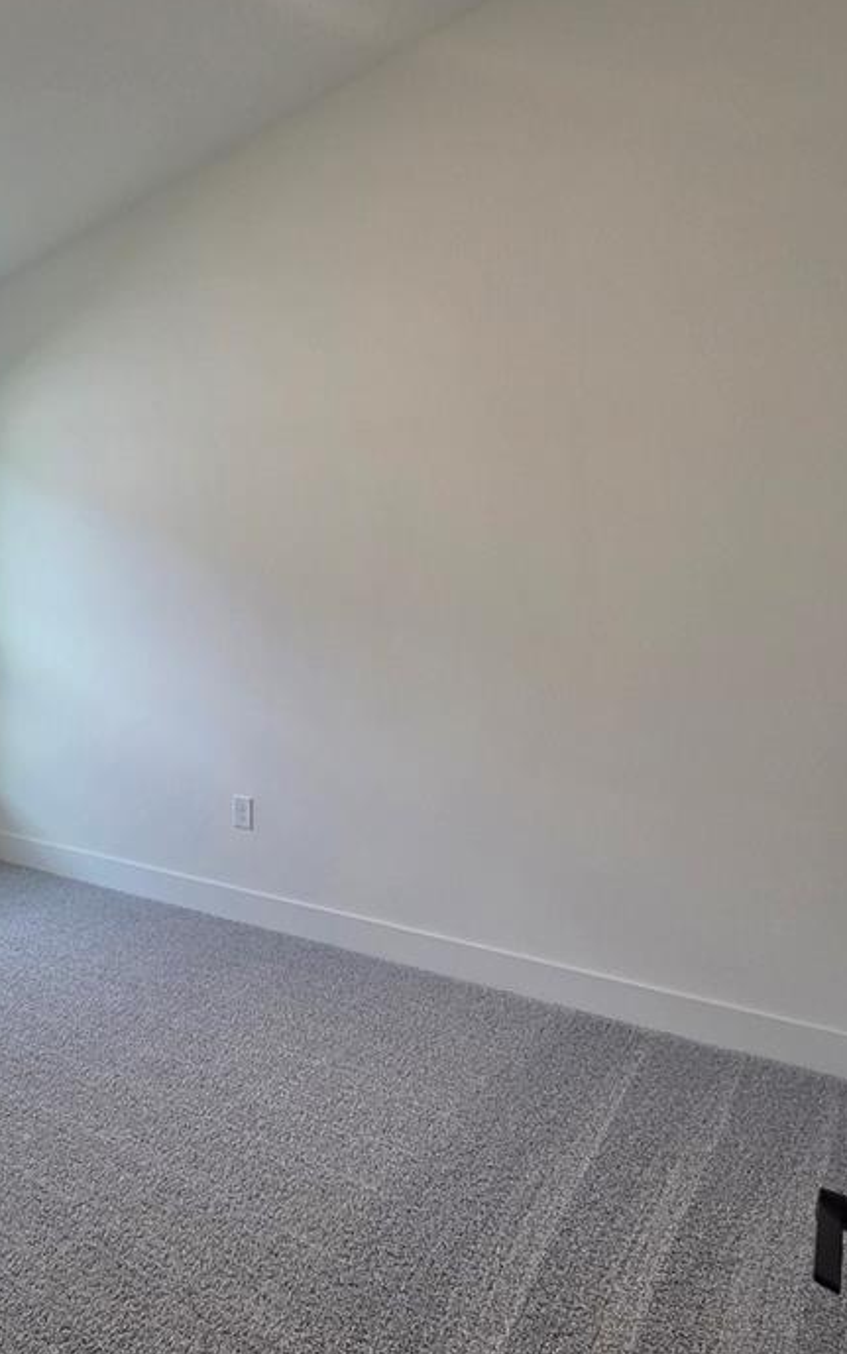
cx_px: 171
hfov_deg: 48.3
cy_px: 747
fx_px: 886
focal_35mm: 24
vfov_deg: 74.6
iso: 160
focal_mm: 2.2
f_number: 2.2
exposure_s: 1/120
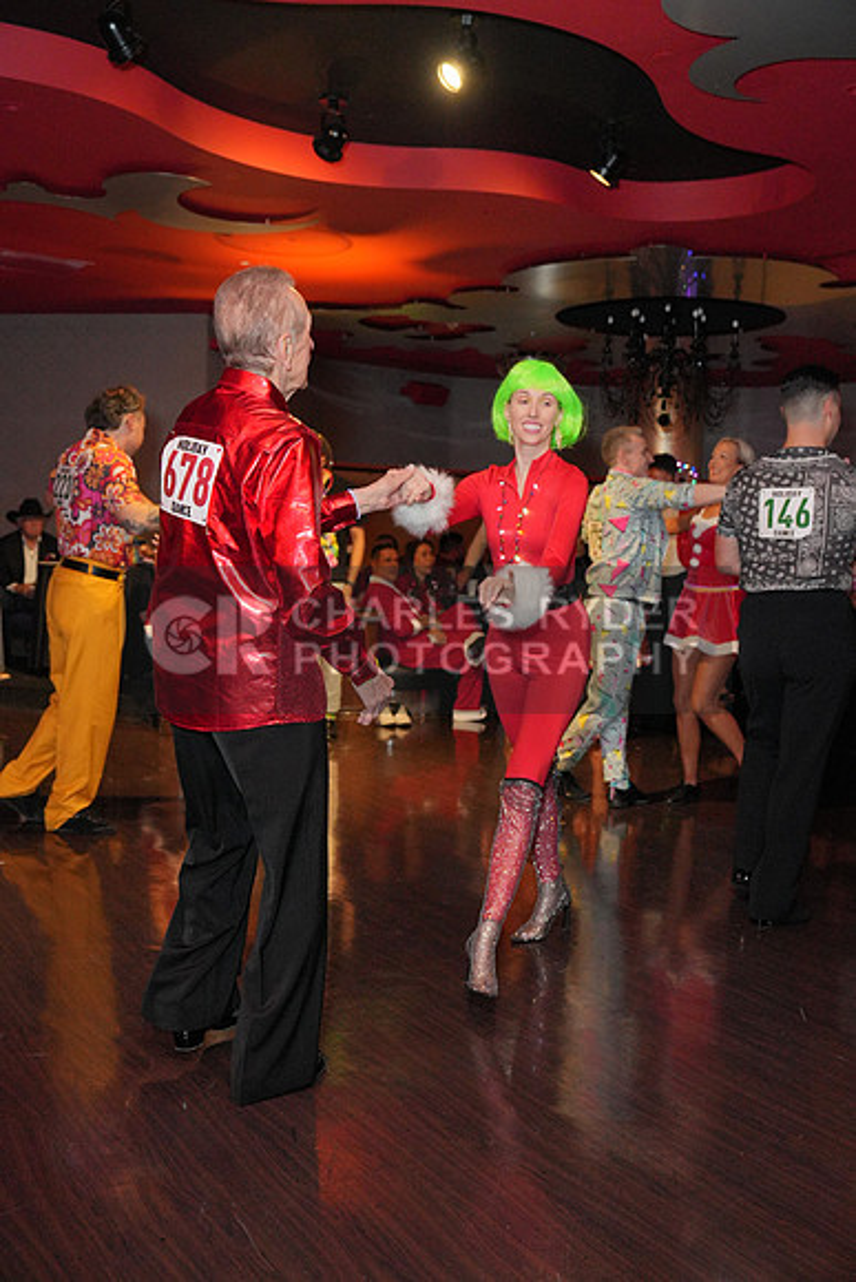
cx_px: 428
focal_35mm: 34
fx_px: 1212
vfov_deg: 55.8
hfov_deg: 38.9
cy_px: 641
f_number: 4
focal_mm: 34
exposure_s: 1/200
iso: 4000
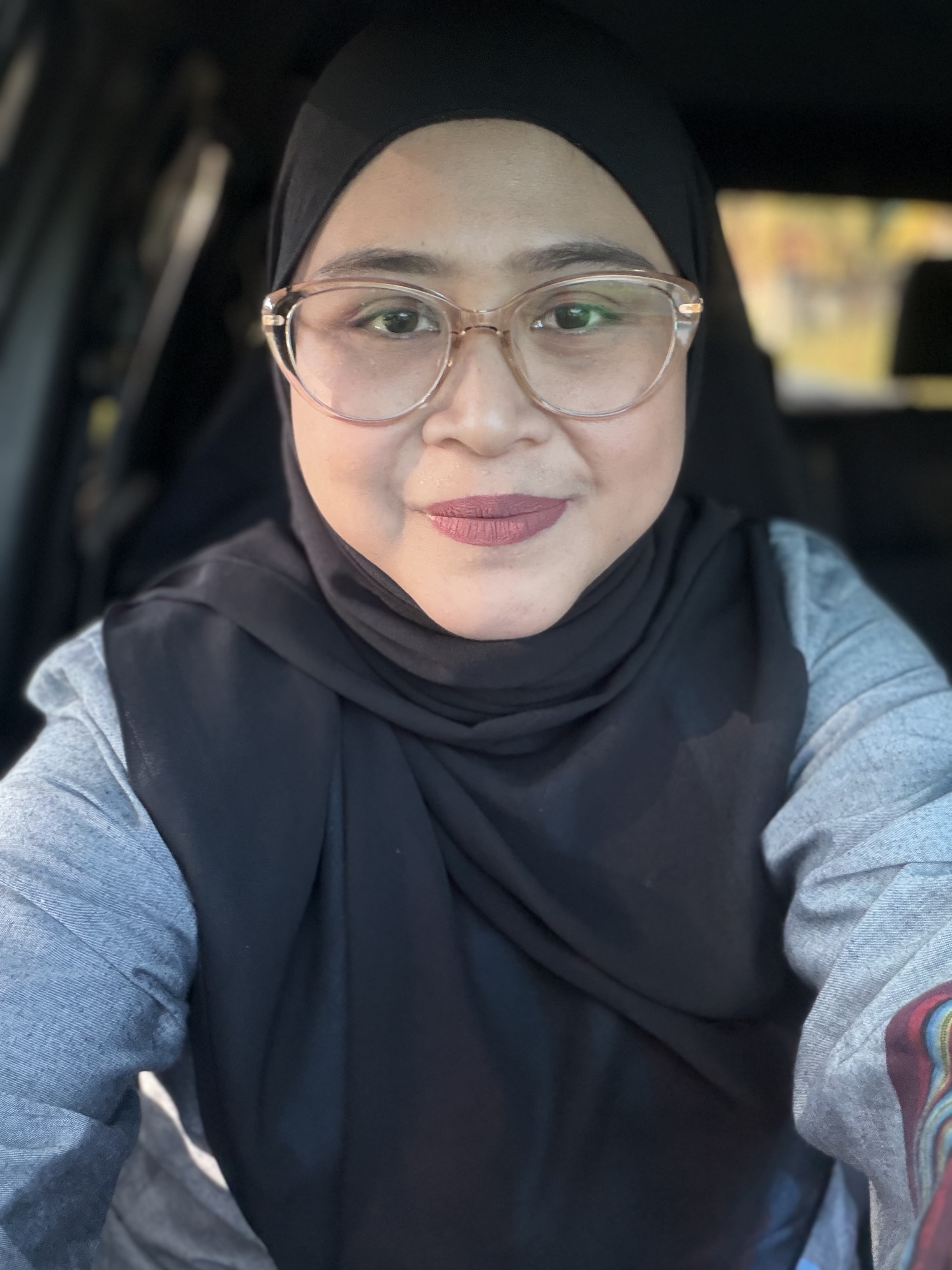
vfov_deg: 60.0
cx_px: 476
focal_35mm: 30
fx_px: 1100
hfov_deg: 46.8
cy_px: 635
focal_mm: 2.71
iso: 125
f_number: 1.9
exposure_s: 1/60
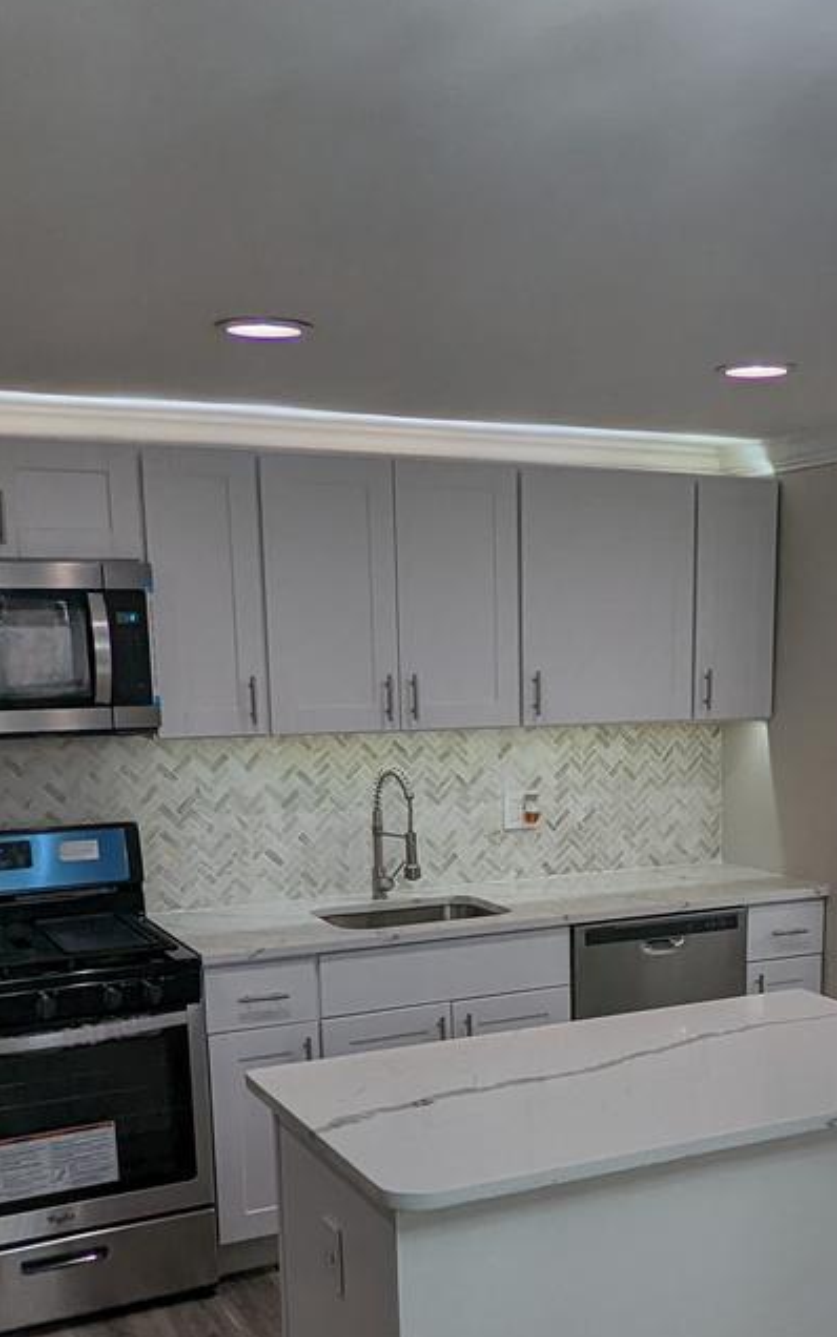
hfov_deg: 30.7
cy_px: 948
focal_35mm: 41
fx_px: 1495
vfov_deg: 47.0
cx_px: 639
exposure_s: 1/247
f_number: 2.2
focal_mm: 2.35
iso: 45
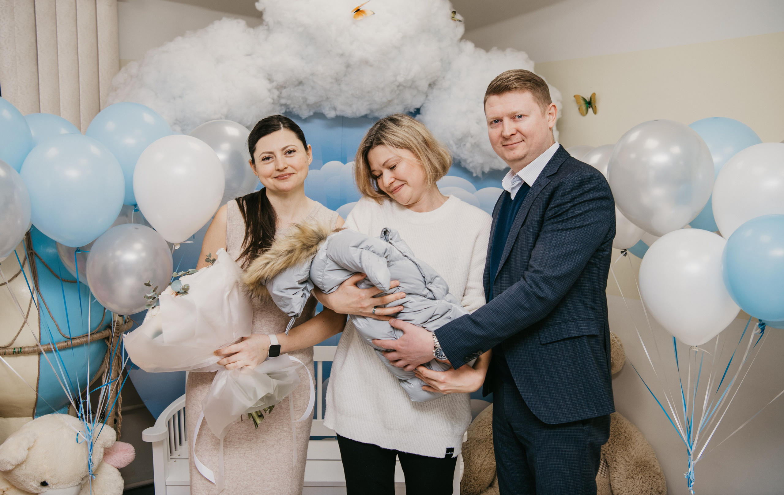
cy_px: 220
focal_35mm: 41
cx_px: 375
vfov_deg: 31.7
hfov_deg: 48.4
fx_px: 871
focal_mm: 38
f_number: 4
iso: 125
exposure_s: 1/160
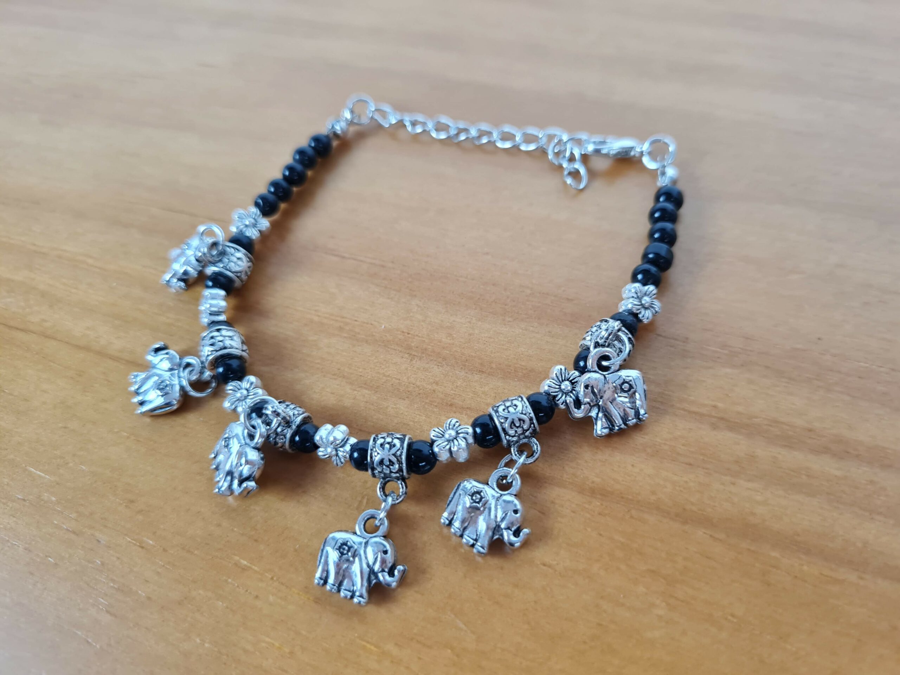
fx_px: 676
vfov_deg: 53.1
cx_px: 450
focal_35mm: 26
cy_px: 338
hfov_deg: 67.3
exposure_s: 1/120
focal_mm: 5.4
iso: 250
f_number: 1.8
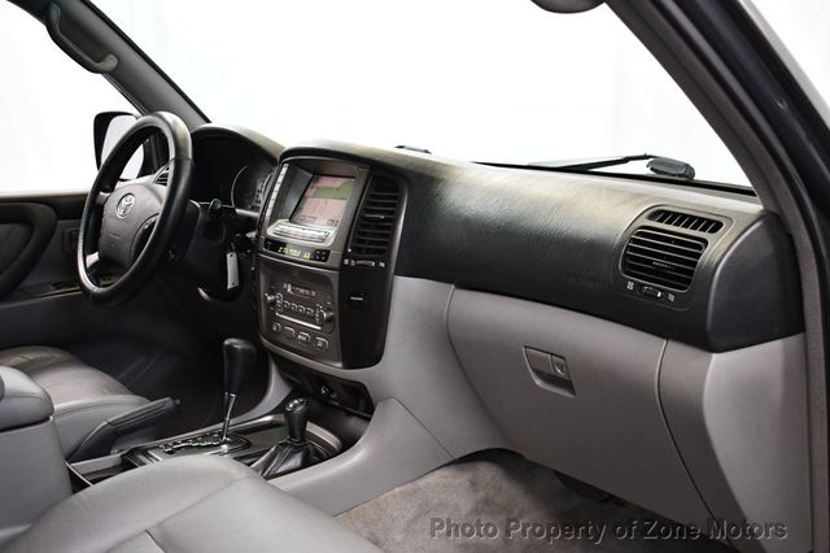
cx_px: 415
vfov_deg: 34.2
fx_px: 899
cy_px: 276
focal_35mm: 39
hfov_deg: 49.6
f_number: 4
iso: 3200
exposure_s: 1/100
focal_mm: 26
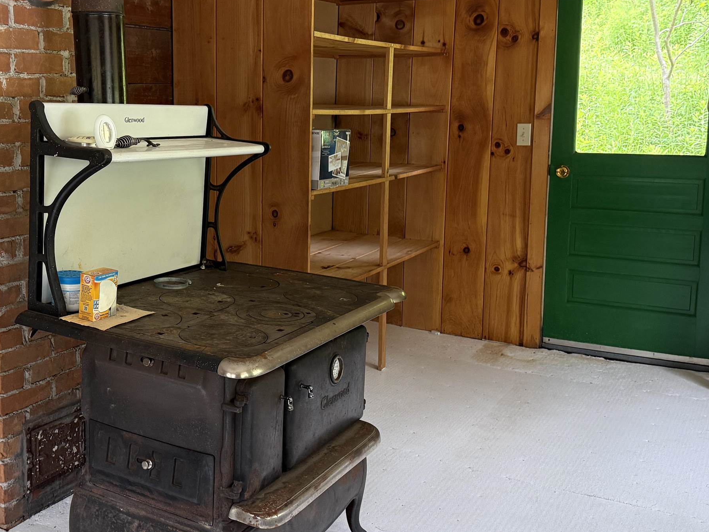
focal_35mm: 41
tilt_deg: -8.0
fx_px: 840
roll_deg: +0.1
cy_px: 222
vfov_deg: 35.1
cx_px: 218
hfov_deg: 44.9
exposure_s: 1/60
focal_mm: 6.76
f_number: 1.78
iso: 250
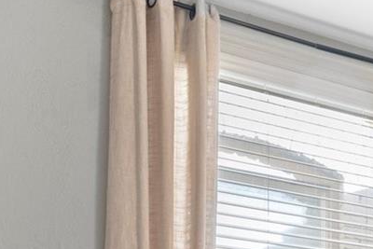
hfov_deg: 28.0
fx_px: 663
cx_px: 430
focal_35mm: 64
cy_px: 414
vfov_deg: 18.0
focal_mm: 16
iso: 500
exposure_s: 1.6
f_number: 9
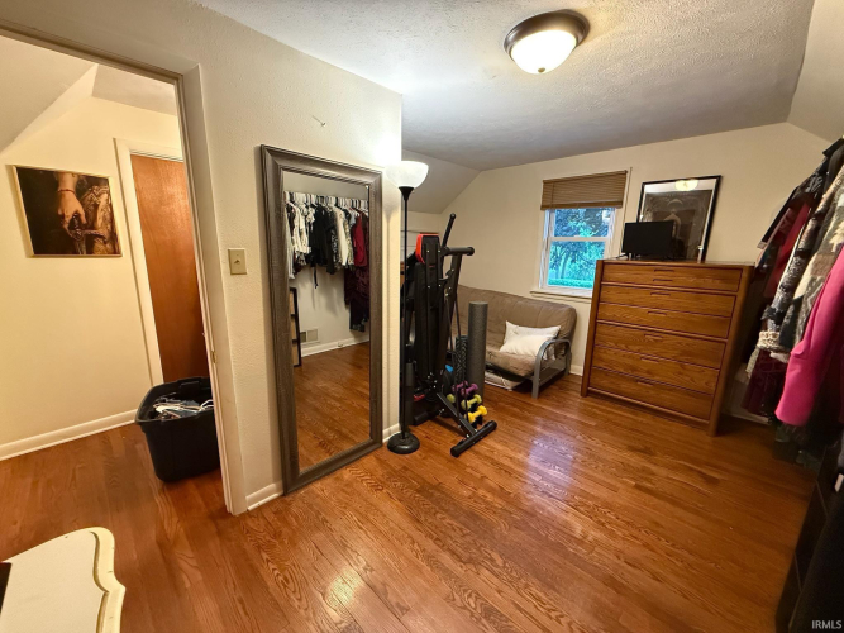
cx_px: 422
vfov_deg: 85.7
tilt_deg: -11.9
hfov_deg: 102.1
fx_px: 341
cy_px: 316
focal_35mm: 14
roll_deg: -1.1
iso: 1000
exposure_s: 1/60
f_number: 2.2
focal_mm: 2.22
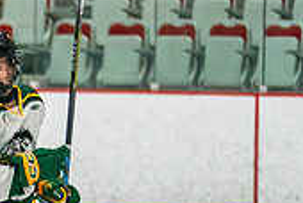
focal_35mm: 860
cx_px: -200
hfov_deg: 2.4
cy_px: 309
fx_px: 7251
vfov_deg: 1.6
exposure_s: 1/640
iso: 800
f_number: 2.8
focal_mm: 125
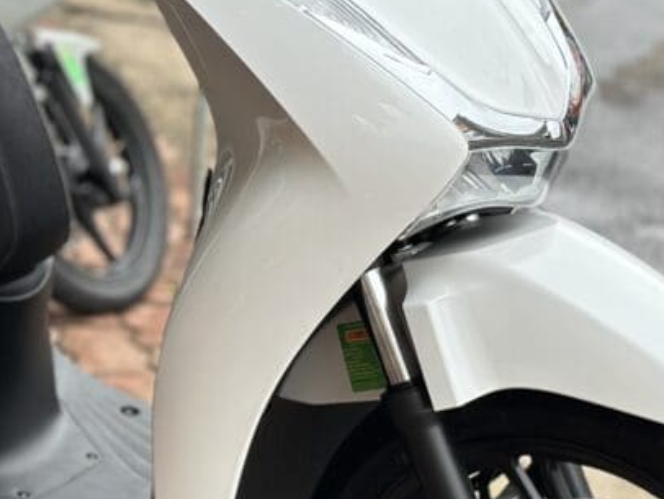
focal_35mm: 121
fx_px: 2322
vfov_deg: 12.3
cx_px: 90
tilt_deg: -17.0
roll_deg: +3.0
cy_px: 294
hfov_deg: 16.1
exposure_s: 1/729
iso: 80
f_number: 1.78
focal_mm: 6.86
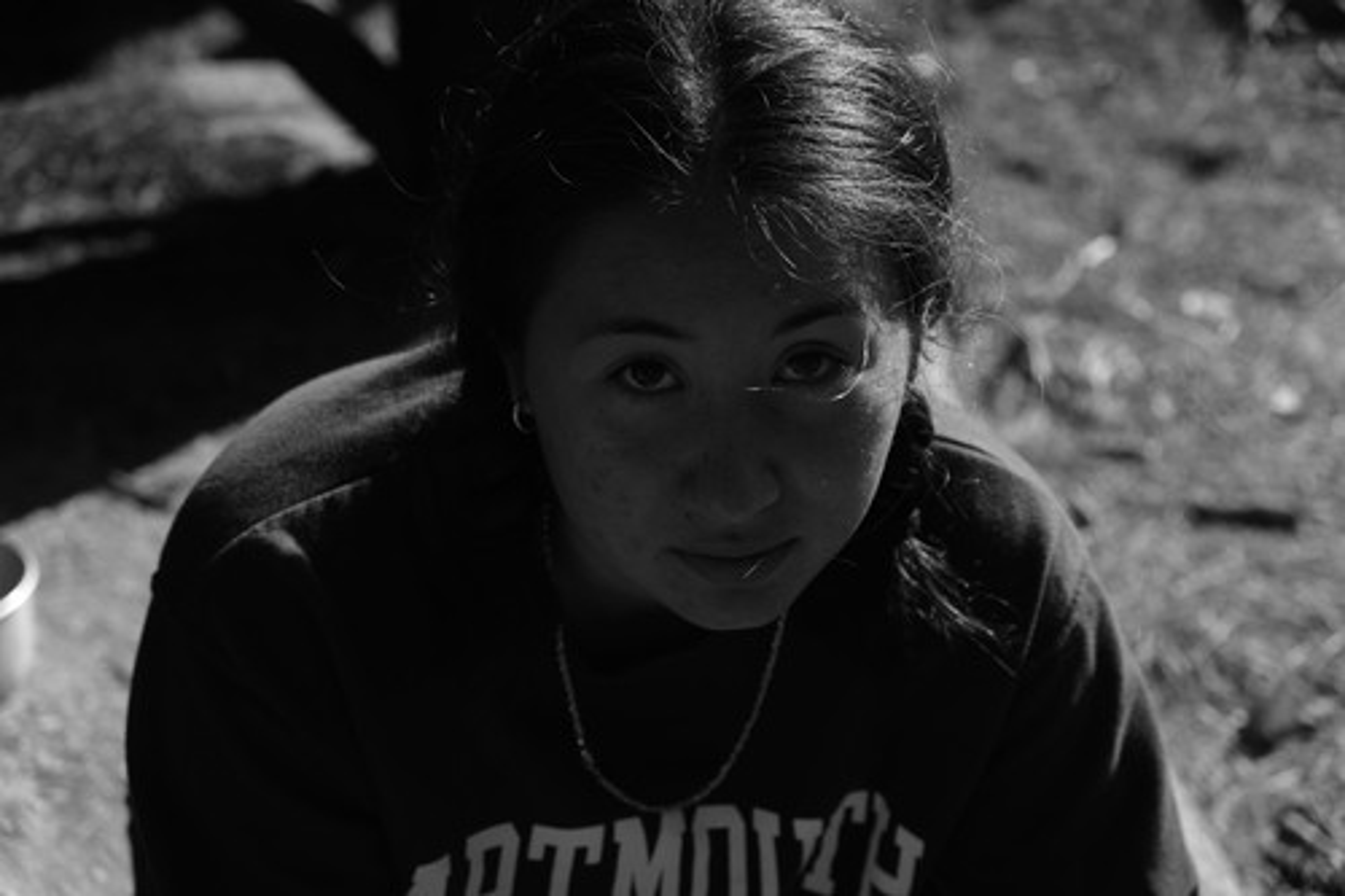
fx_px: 3100
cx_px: 672
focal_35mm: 83
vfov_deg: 16.4
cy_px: 448
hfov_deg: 24.5
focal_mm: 55
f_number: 4
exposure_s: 1/500
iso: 125
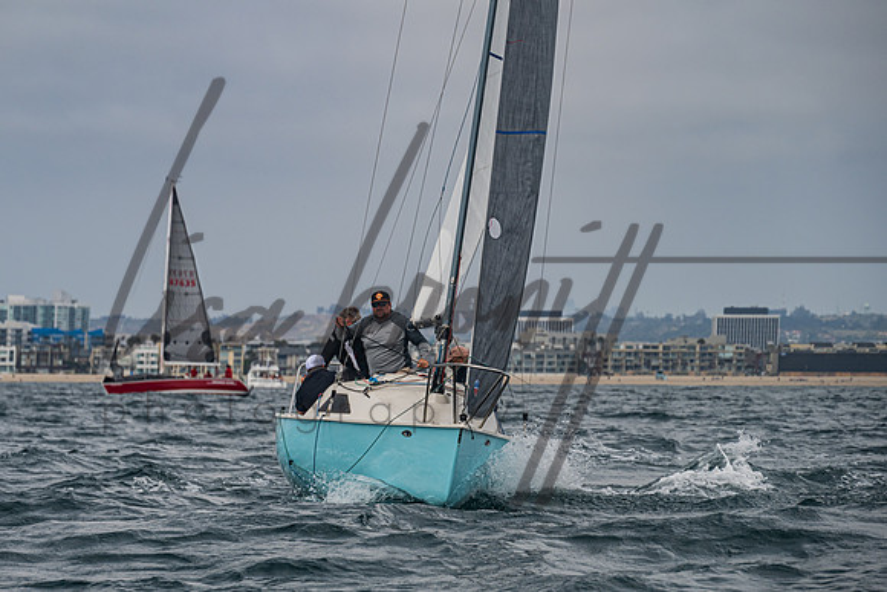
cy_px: 302
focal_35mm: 219
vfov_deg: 6.3
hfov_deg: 9.4
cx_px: 346
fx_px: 5403
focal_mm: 165
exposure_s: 1/640
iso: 160
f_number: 6.3
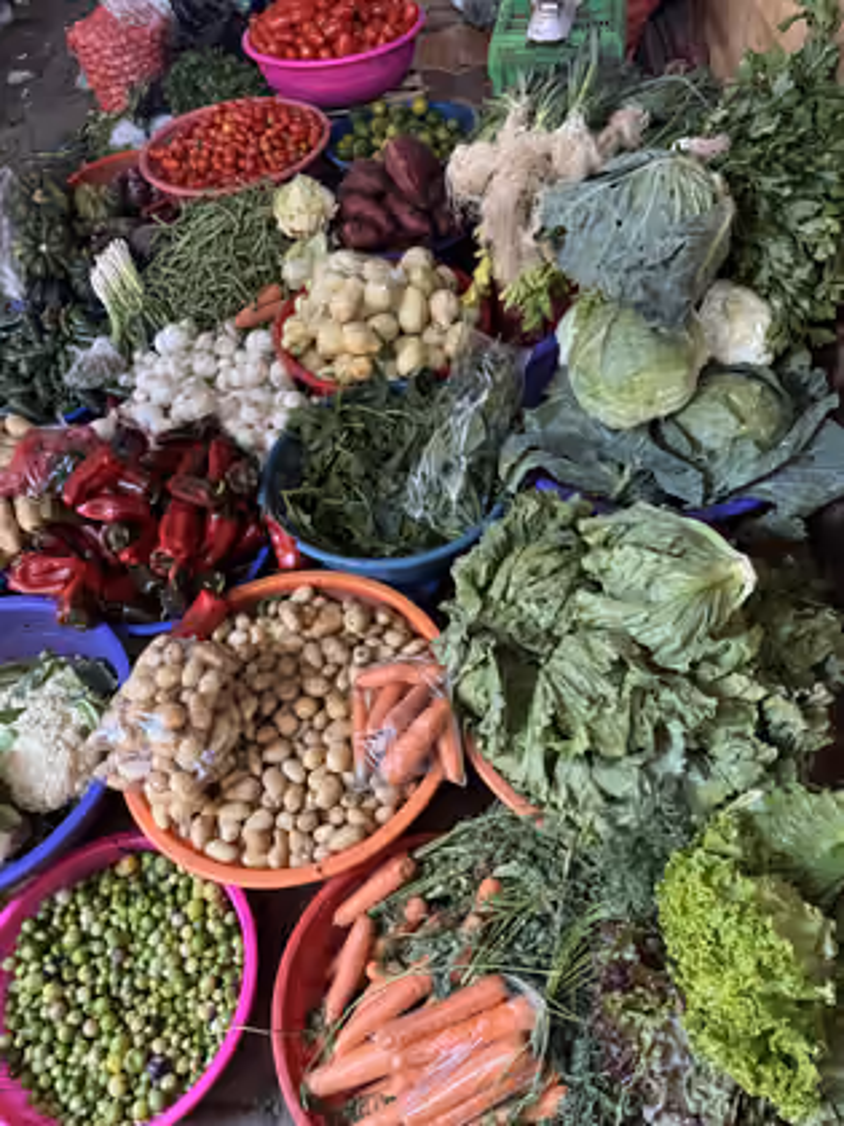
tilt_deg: -52.6
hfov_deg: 56.8
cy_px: 563
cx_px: 422
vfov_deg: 71.6
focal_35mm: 24
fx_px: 780
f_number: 1.78
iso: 400
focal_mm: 6.76
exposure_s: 1/60
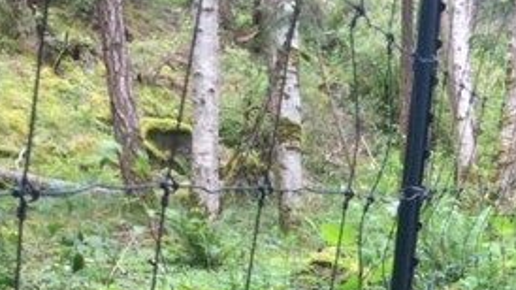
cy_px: 435
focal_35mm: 79
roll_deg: +1.4
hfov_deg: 25.9
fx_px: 1081
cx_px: 471
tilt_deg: -9.1
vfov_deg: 14.3
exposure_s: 1/30
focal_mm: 3.3
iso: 40
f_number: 2.4
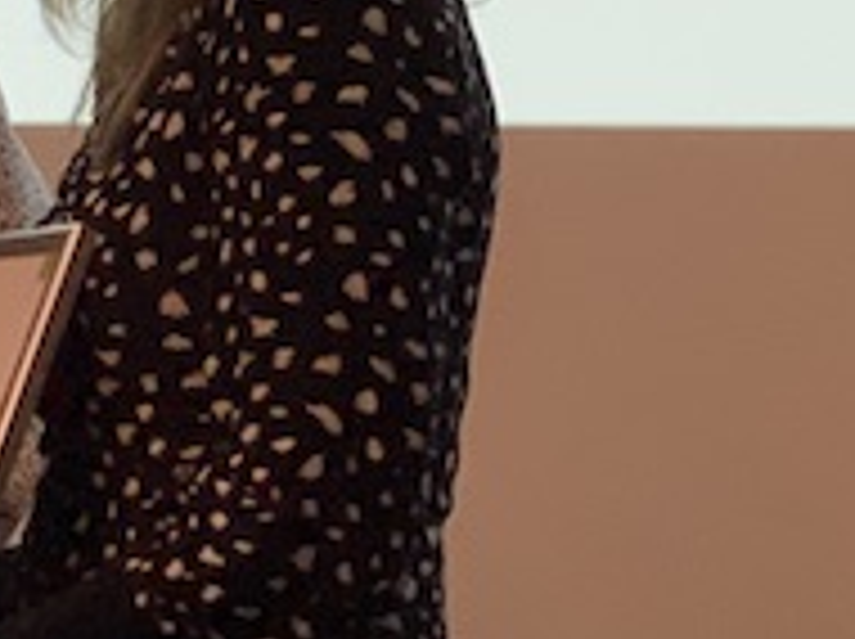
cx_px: -783
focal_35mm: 219
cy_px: -310
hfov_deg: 8.6
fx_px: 5402
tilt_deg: +6.5
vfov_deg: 6.7
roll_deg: -1.5
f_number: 2.4
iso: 100
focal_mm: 6
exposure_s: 1/60
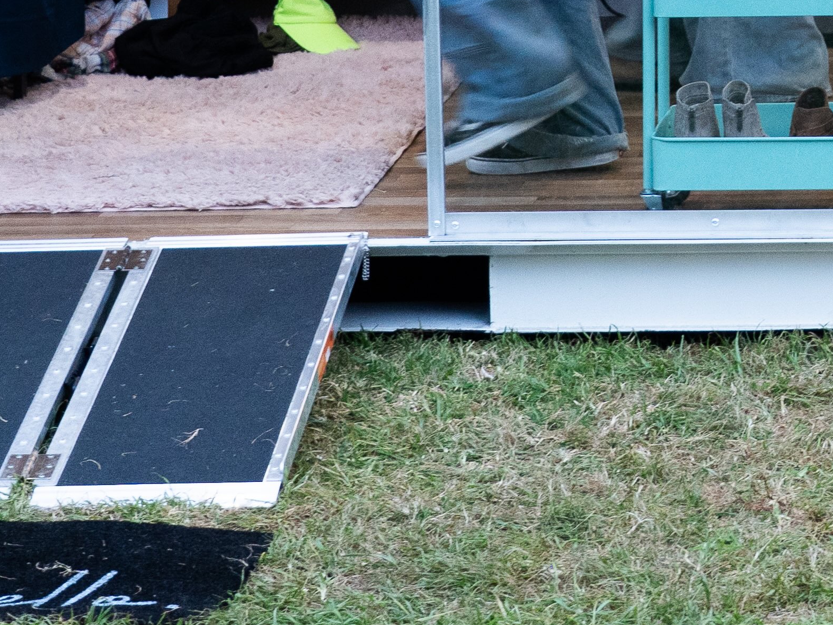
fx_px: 4332
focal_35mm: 180
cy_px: -471
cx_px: 931
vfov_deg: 8.0
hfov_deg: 10.8
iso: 1000
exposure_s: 1/160
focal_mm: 42
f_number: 4
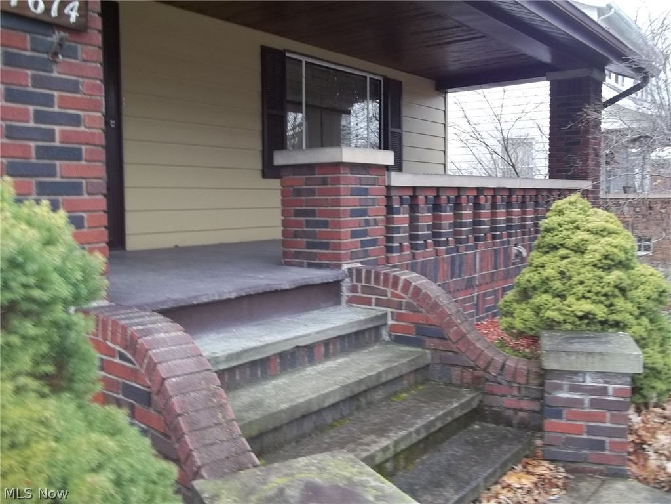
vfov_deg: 44.2
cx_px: 336
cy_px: 252
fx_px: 620
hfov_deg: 56.8
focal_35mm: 32
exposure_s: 1/80
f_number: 2.9
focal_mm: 5.7
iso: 64
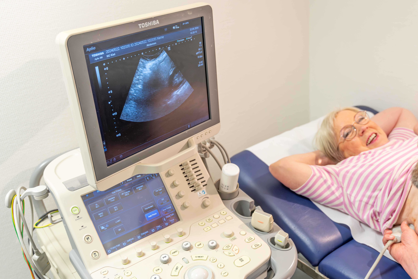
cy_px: 164
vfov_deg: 33.3
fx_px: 464
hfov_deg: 48.3
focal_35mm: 40
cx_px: 245
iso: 1000
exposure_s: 1/200
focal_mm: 31
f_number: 2.8
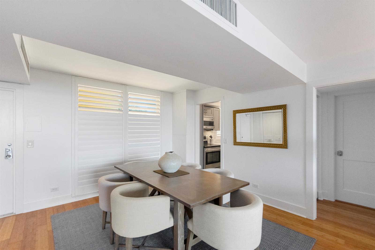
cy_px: 125
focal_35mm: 15
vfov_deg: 77.3
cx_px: 188
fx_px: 156
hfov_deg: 100.4
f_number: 7.1
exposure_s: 1/200
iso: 1600
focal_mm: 10
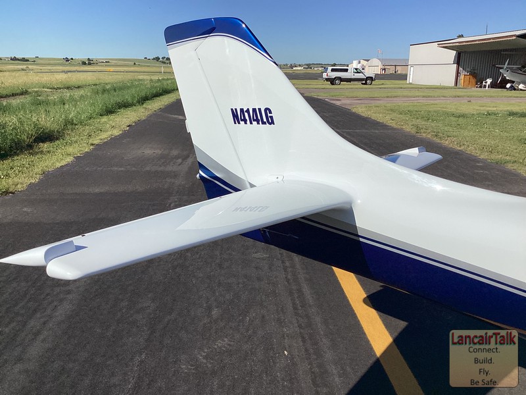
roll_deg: -1.1
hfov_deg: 58.4
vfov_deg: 45.4
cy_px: 198
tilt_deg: -14.6
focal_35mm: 31
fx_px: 471
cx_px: 263
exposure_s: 1/5102
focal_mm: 3.3
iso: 25
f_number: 2.4
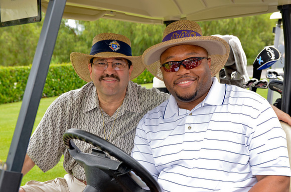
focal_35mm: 54
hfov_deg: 36.9
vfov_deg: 24.9
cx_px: 146
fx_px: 436
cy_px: 96
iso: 200
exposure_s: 1/200
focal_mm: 36
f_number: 5
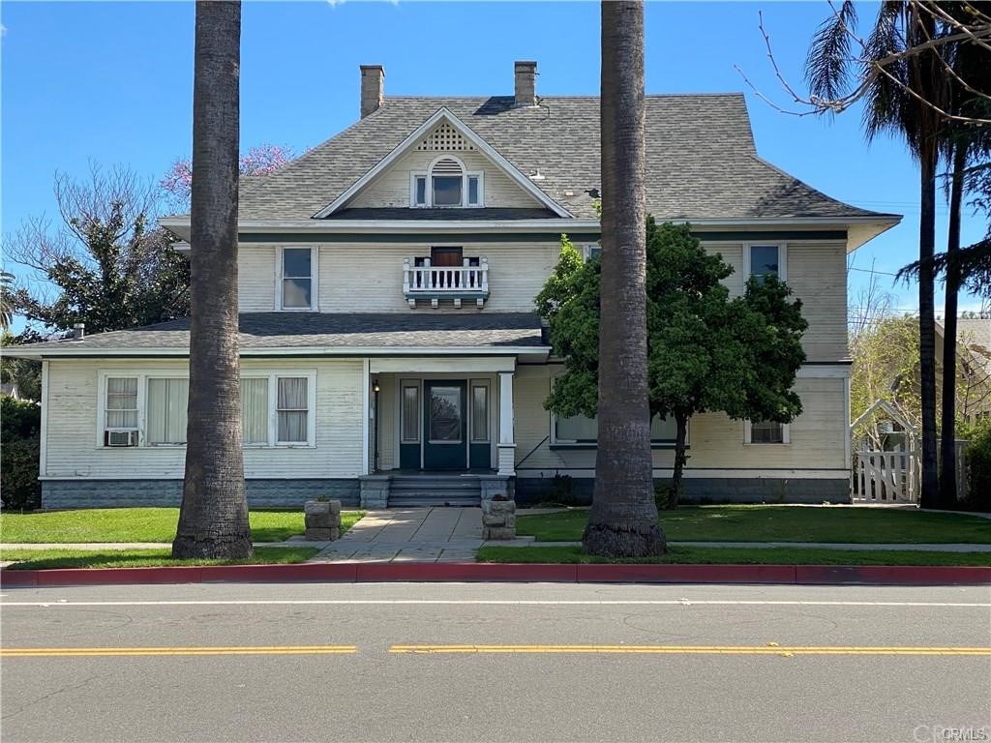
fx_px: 1489
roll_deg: -0.5
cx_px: 496
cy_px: 372
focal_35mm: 52
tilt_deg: +4.5
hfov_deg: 36.8
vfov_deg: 28.0
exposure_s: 1/1261
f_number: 2
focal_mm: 6
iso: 20
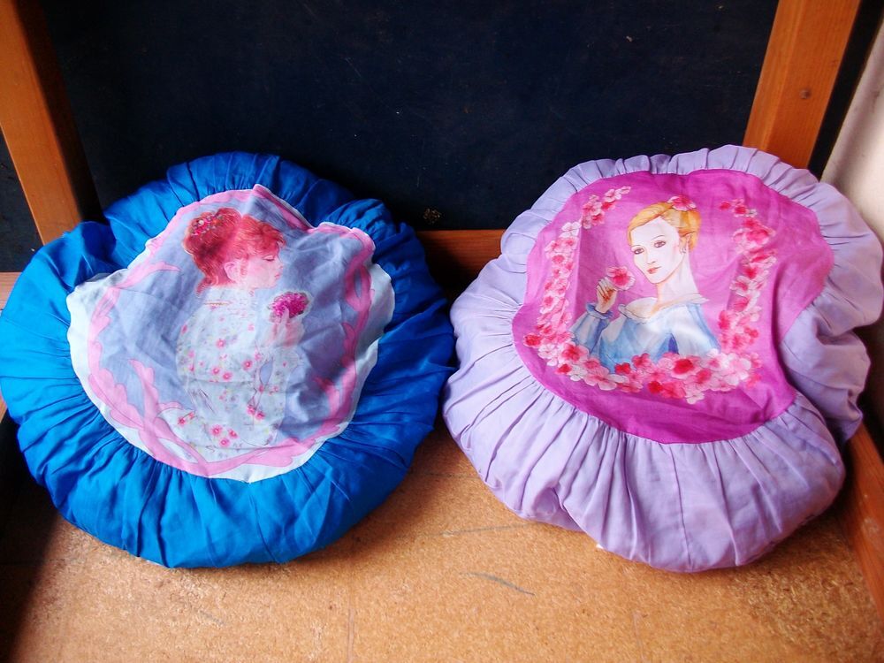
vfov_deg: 44.2
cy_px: 332
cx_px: 442
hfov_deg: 56.8
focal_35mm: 32
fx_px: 817
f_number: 2.9
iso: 106
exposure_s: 1/40
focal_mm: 5.7
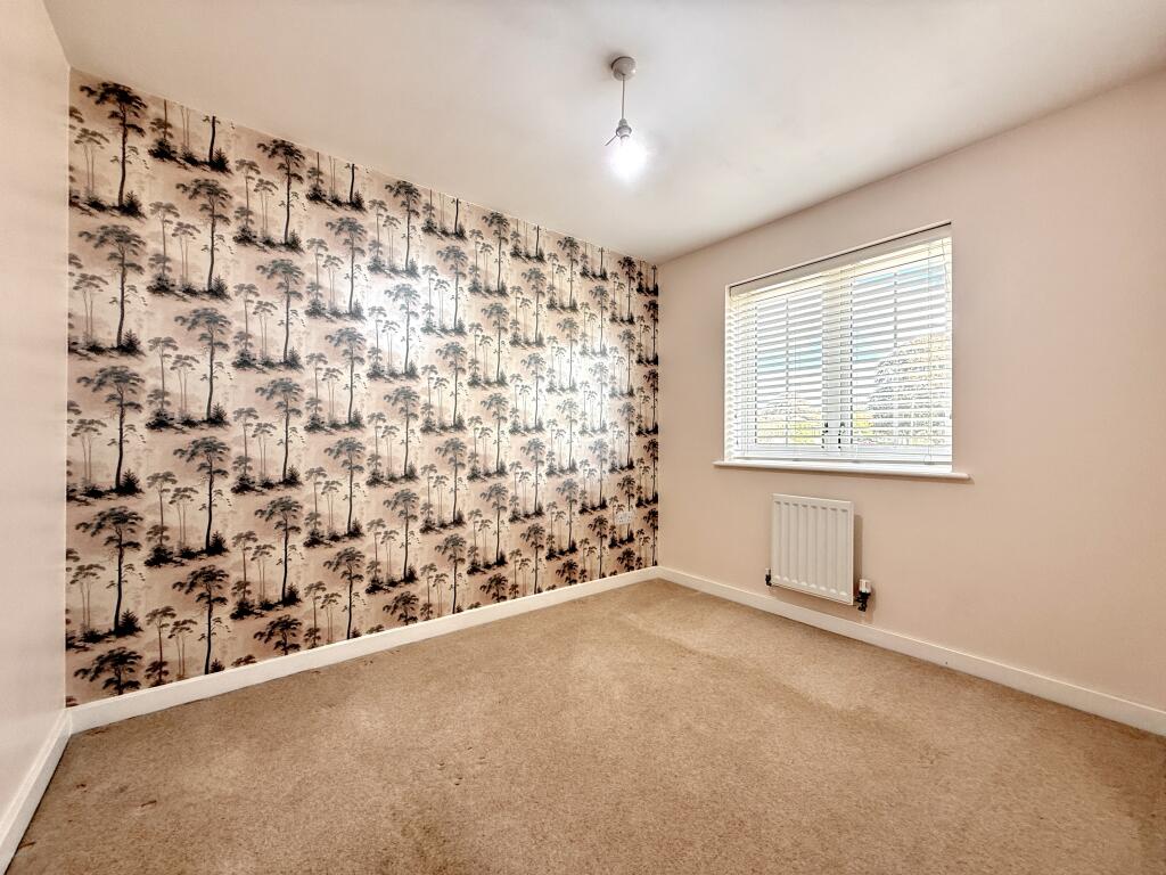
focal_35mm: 14
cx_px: 583
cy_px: 438
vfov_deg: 85.7
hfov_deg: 102.1
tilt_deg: +0.3
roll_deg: -0.9
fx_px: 472
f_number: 2.2
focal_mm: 2.22
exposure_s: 1/99
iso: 125
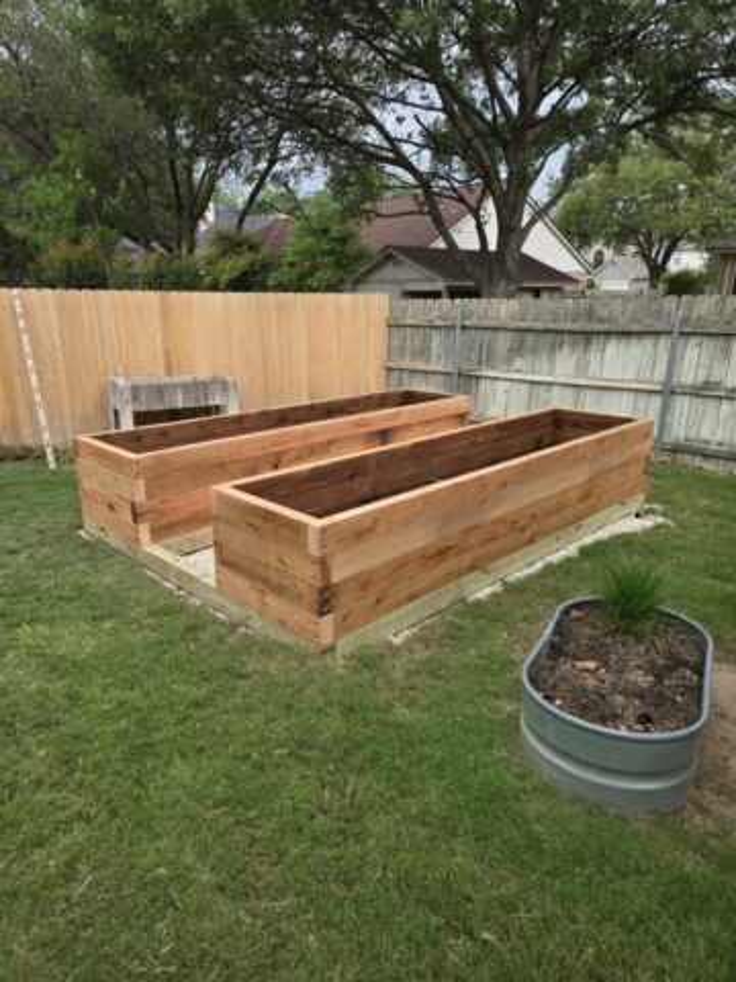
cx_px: 368
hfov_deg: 58.9
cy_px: 491
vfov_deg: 73.9
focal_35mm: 23
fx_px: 652
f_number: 1.8
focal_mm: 5.4
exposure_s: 1/601
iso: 25
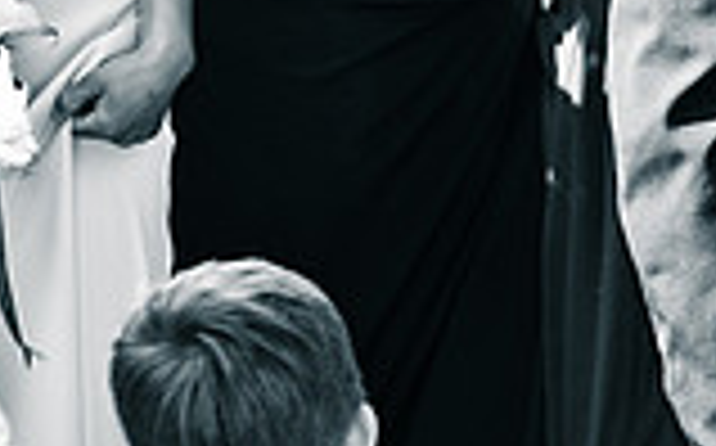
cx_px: 1054
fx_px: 7622
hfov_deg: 5.3
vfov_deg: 3.3
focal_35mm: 391
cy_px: -358
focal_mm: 70
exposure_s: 1/250
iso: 200
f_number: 2.8
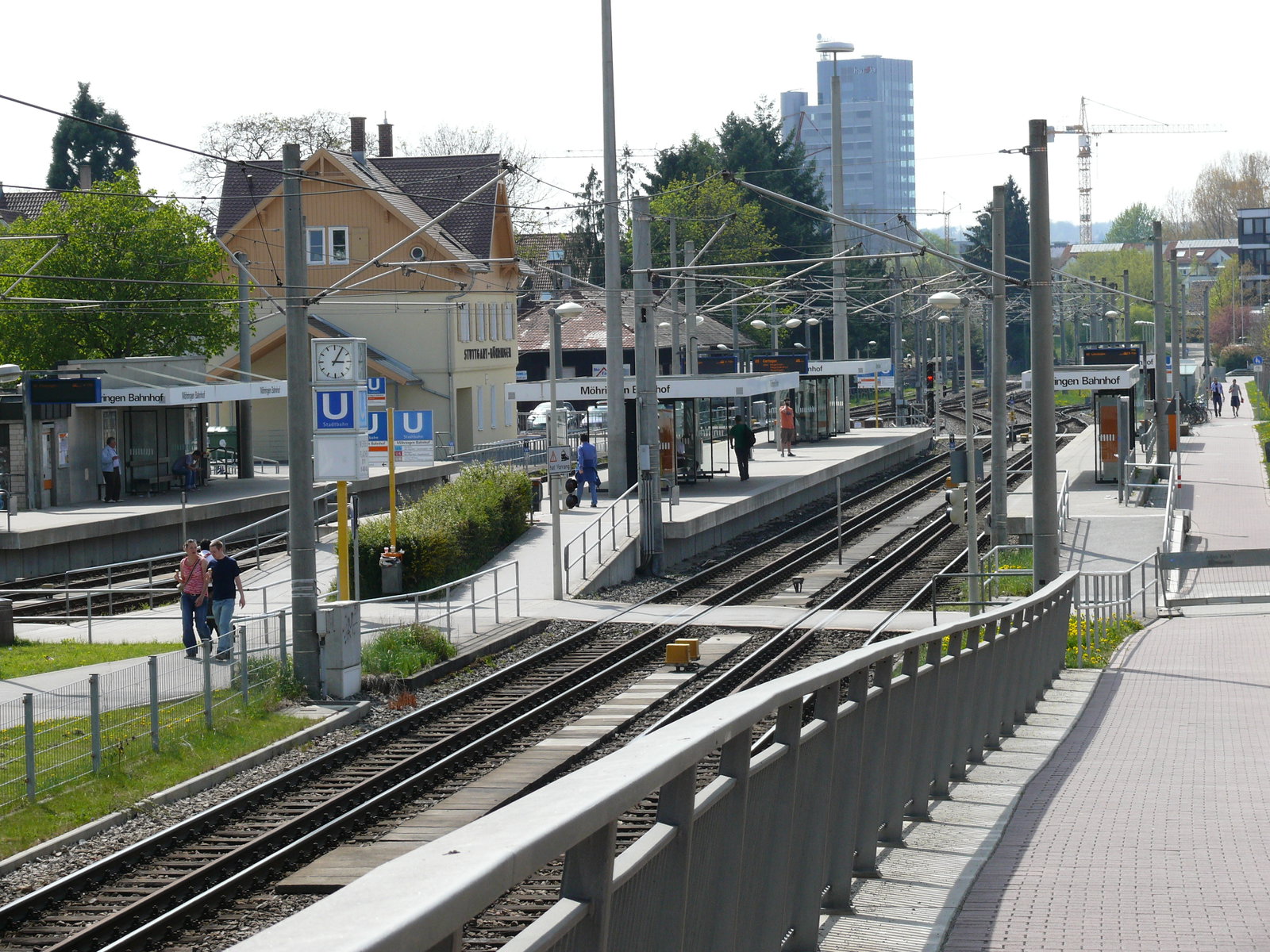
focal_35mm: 112
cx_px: 635
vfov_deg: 13.2
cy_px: 476
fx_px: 4109
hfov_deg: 17.6
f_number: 5.6
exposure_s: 1/320
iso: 100
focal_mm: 23.7
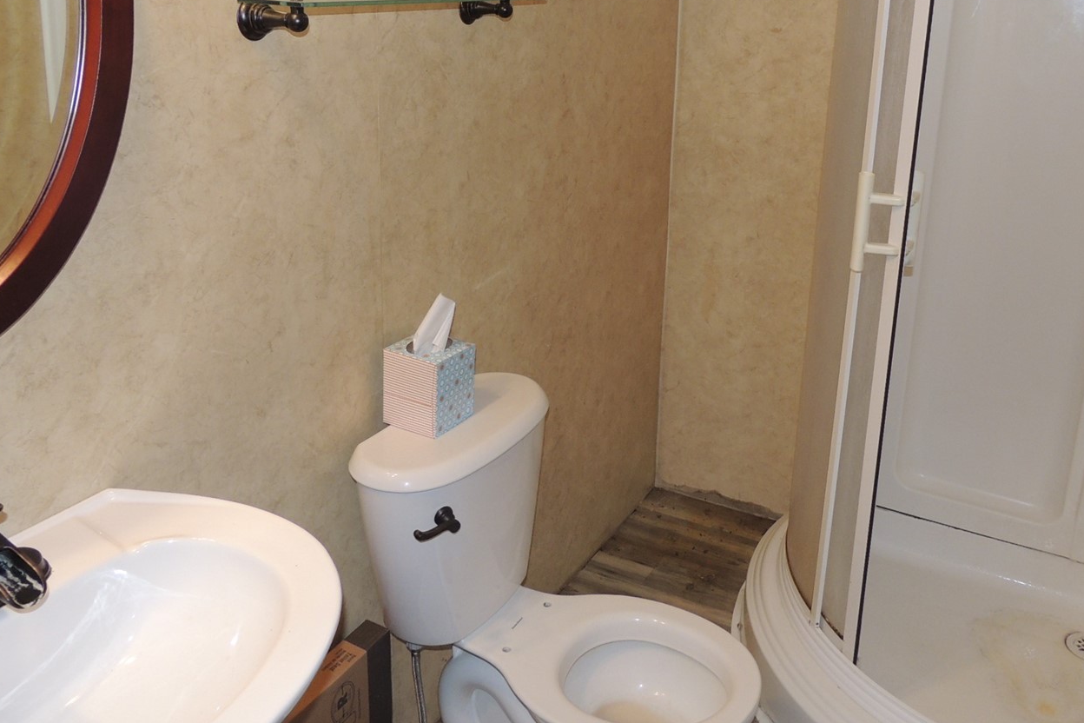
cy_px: 216
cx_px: 586
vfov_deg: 40.4
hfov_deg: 58.6
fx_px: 963
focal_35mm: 32
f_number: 3
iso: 200
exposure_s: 1/30
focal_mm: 4.3
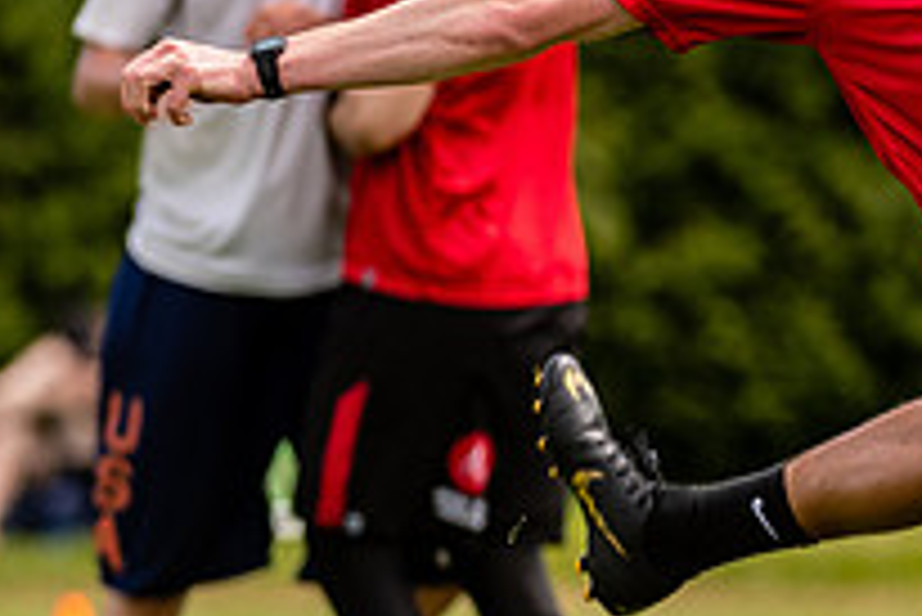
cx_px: 1088
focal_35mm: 1452
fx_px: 37212
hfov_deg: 1.4
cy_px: 328
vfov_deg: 0.9
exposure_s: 1/1250
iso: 250
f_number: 4
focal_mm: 260
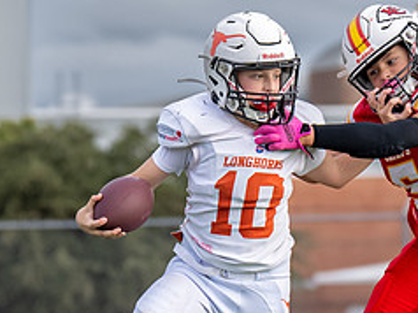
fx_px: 6080
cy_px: 281
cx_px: 329
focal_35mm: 504
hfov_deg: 3.9
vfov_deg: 2.9
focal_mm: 102
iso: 320
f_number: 2.8
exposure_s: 1/2500
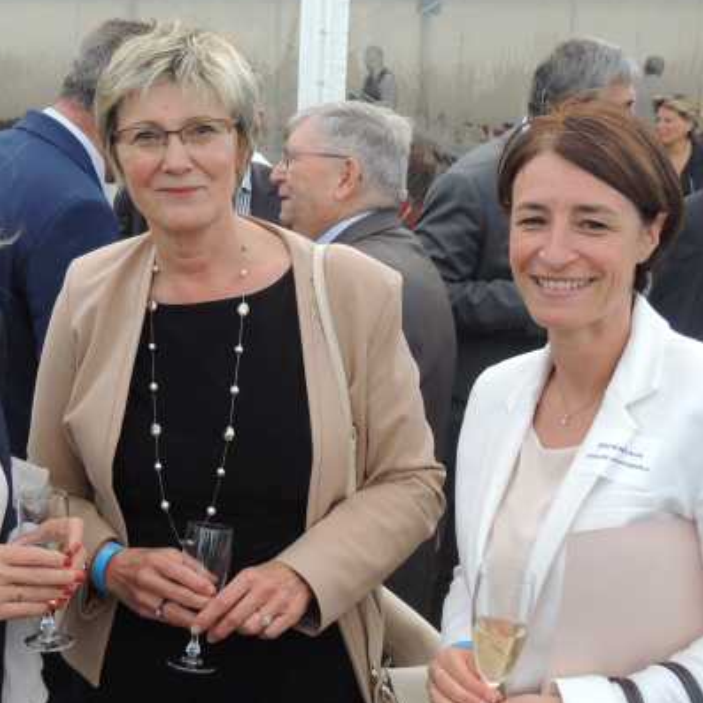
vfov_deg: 32.7
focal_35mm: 52
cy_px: 305
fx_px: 1195
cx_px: 164
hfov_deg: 32.1
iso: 100
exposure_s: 1/160
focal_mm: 6.2
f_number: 3.3
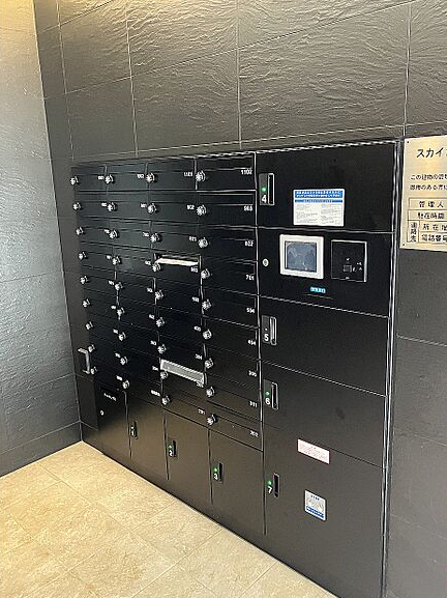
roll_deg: +0.7
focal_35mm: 29
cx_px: 230
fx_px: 500
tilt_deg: -11.9
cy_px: 301
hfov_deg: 48.2
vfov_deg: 61.7
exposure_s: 1/50
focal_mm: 3.99
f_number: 1.8
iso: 320
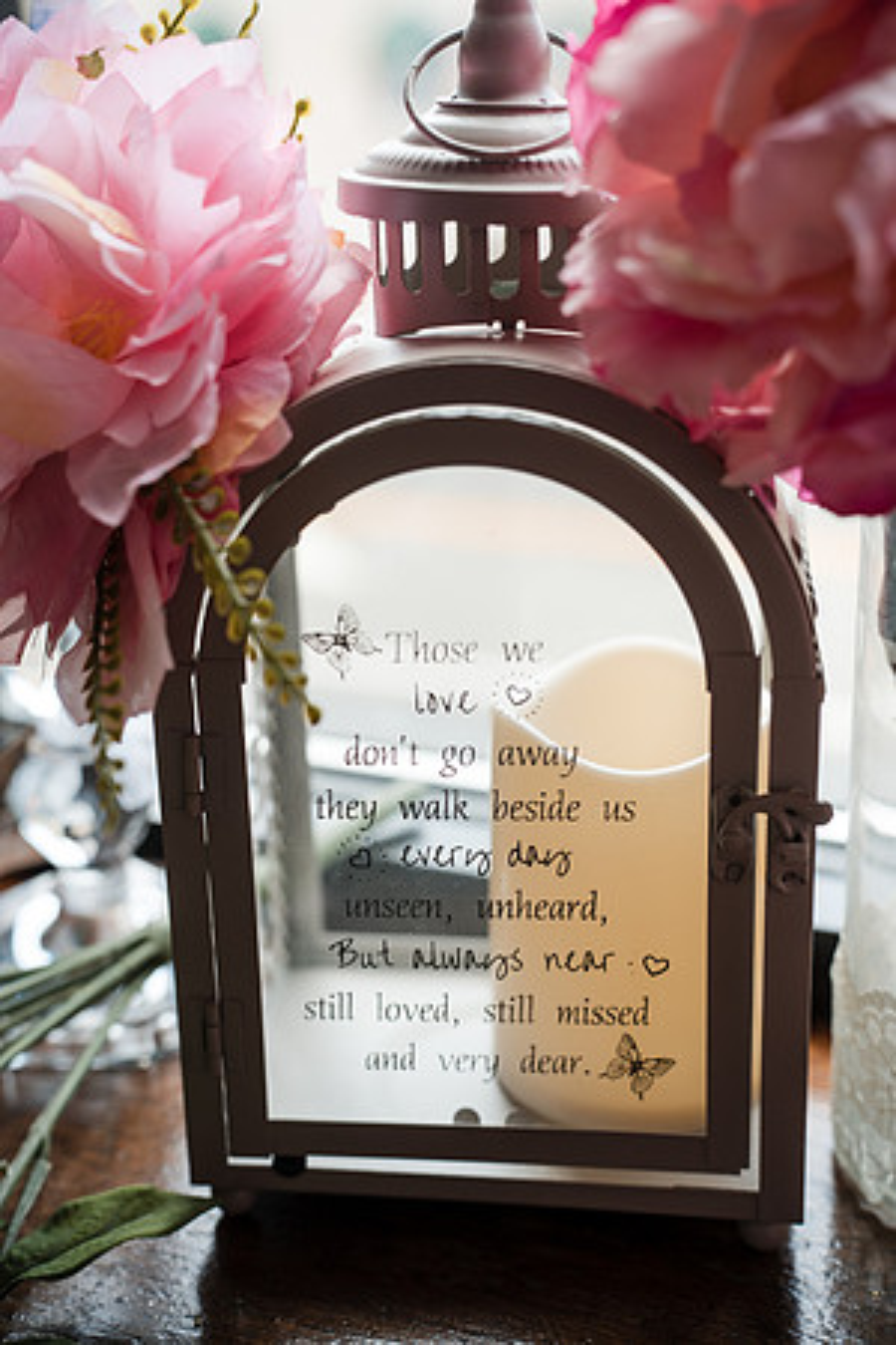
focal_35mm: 53
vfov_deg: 37.5
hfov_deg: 25.5
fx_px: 1979
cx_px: 448
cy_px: 672
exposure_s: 1/250
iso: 400
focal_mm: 53
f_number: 4
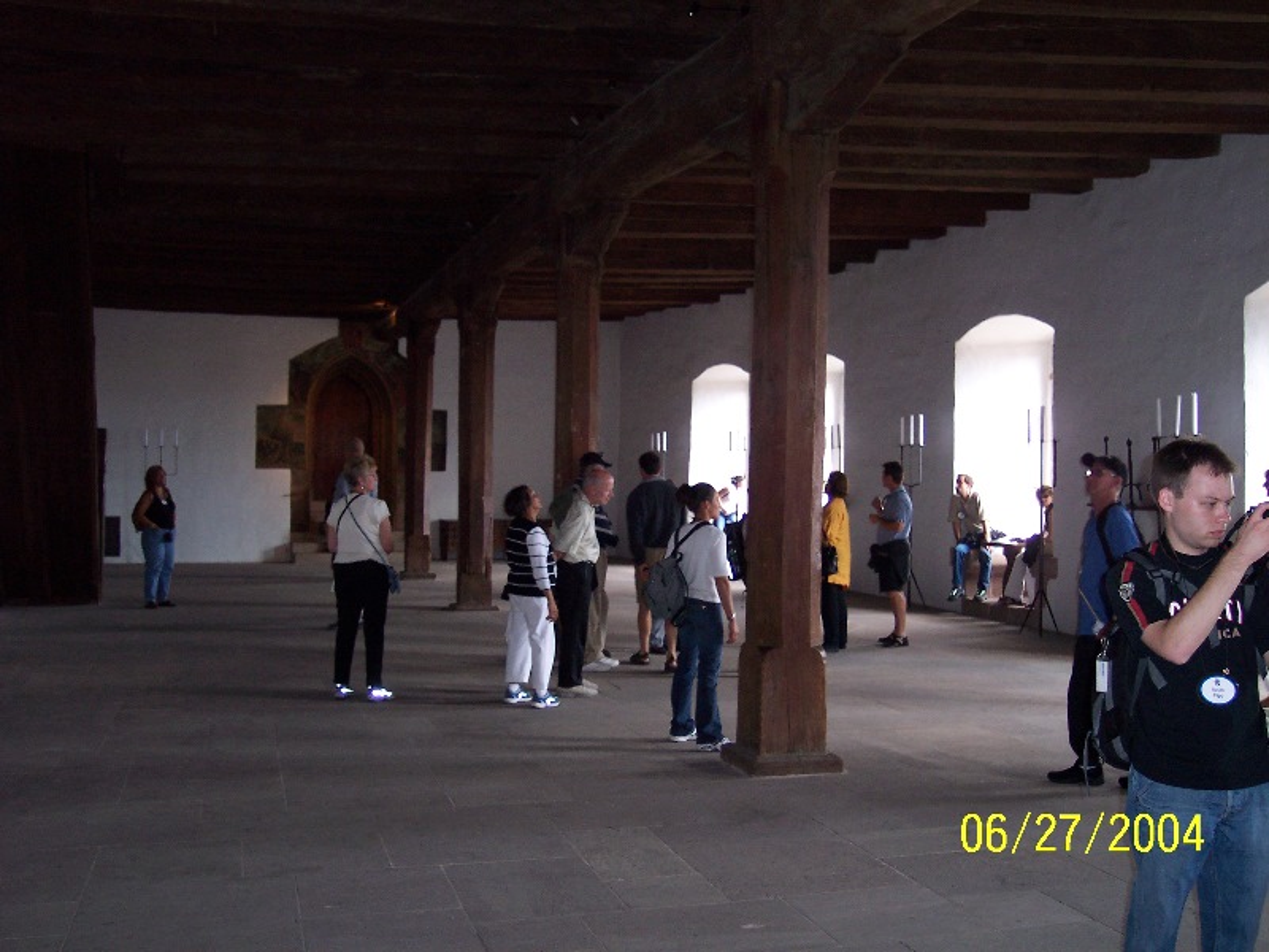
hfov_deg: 49.0
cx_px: 634
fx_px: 1393
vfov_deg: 37.7
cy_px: 476
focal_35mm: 38
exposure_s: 1/30
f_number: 2.8
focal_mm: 8
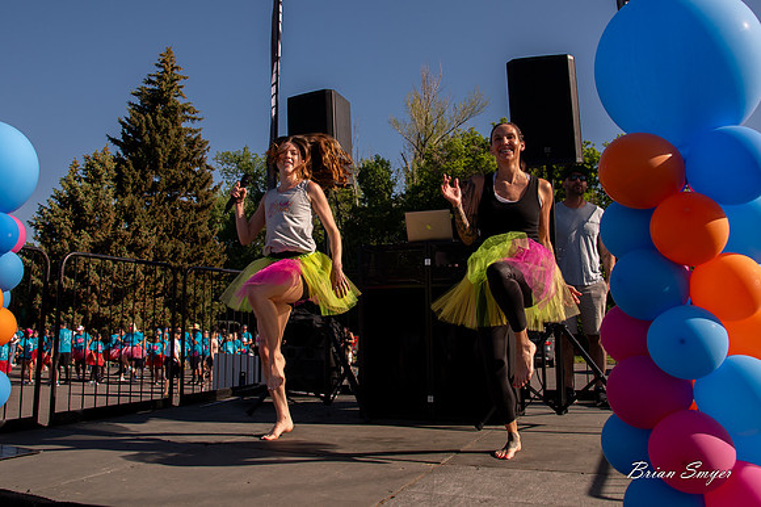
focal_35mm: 31
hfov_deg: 59.6
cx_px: 381
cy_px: 190
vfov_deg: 41.4
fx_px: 664
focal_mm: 24
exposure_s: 1/800
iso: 200
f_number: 8
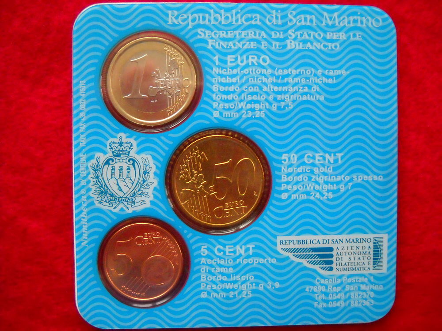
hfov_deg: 45.8
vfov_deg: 35.1
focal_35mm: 41
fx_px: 524
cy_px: 166
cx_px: 221
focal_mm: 6.72
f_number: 3.1
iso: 800
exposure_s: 1/135
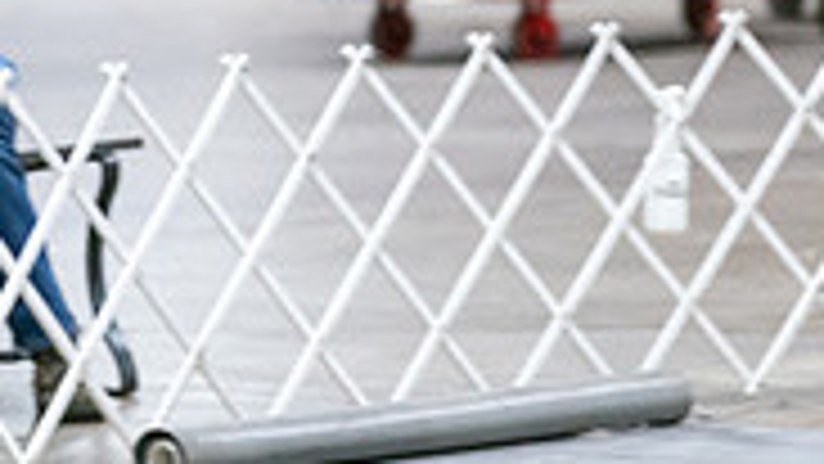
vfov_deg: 2.4
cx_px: 982
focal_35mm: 512
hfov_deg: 4.2
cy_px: 83
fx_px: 11188
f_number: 2.8
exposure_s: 1/200
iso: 5000
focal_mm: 154
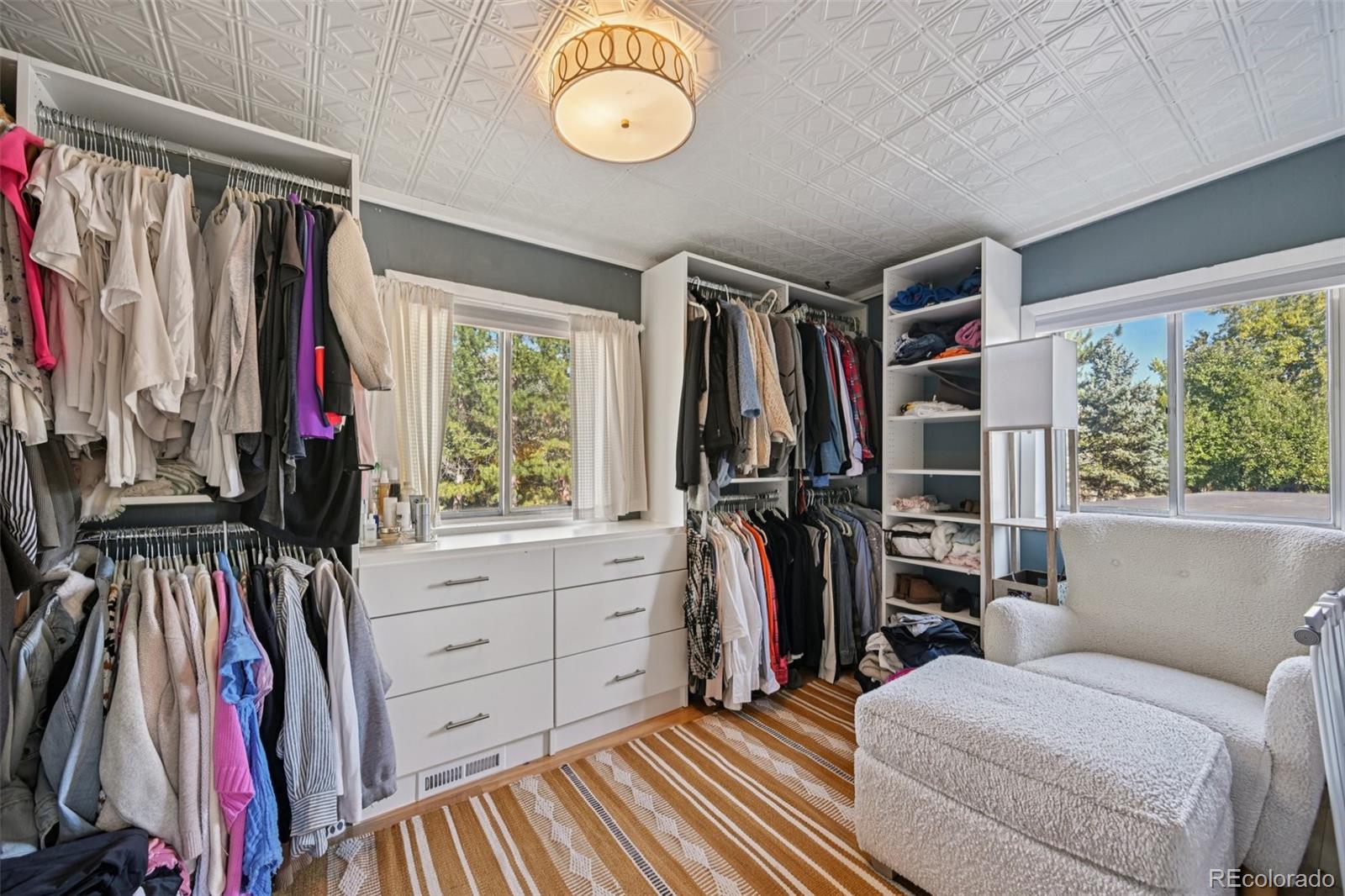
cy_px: 448
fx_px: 523
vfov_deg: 81.2
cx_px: 672
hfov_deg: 104.3
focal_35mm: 14
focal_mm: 14
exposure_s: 1/15
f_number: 7.1
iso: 280
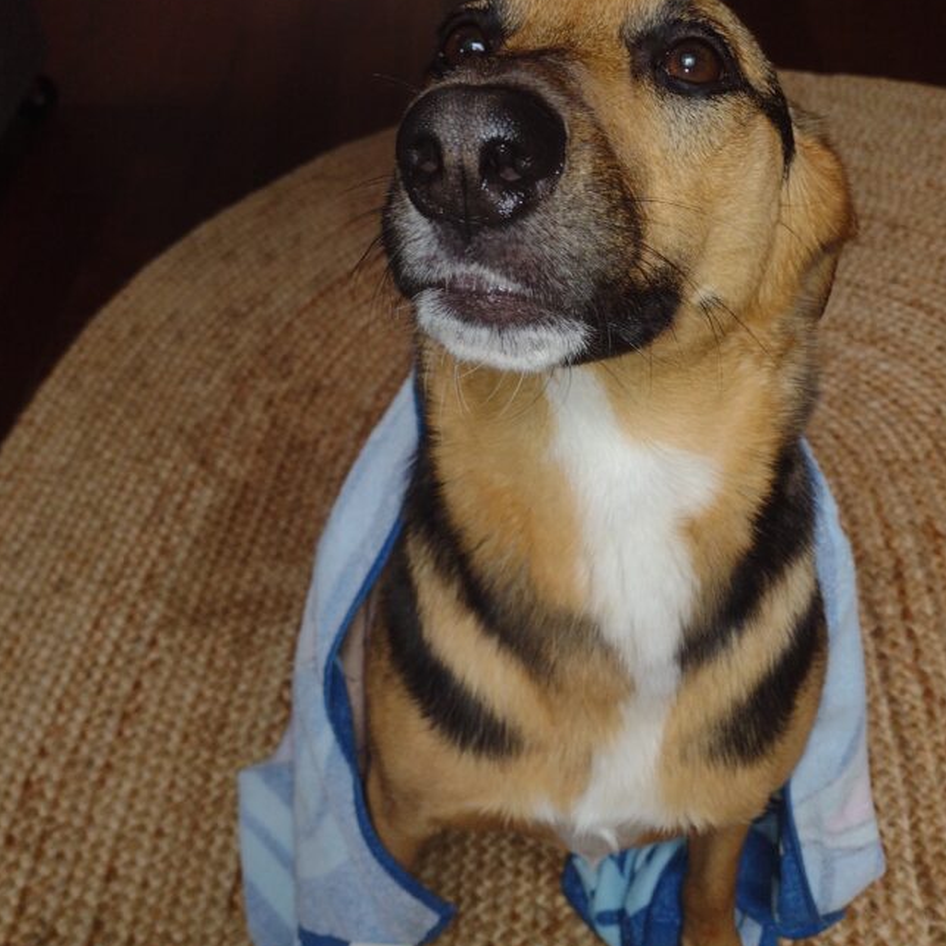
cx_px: 488
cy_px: 378
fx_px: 1175
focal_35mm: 38
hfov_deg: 43.9
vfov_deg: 43.6
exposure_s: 1/120
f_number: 1.7
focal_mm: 4.71
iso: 156
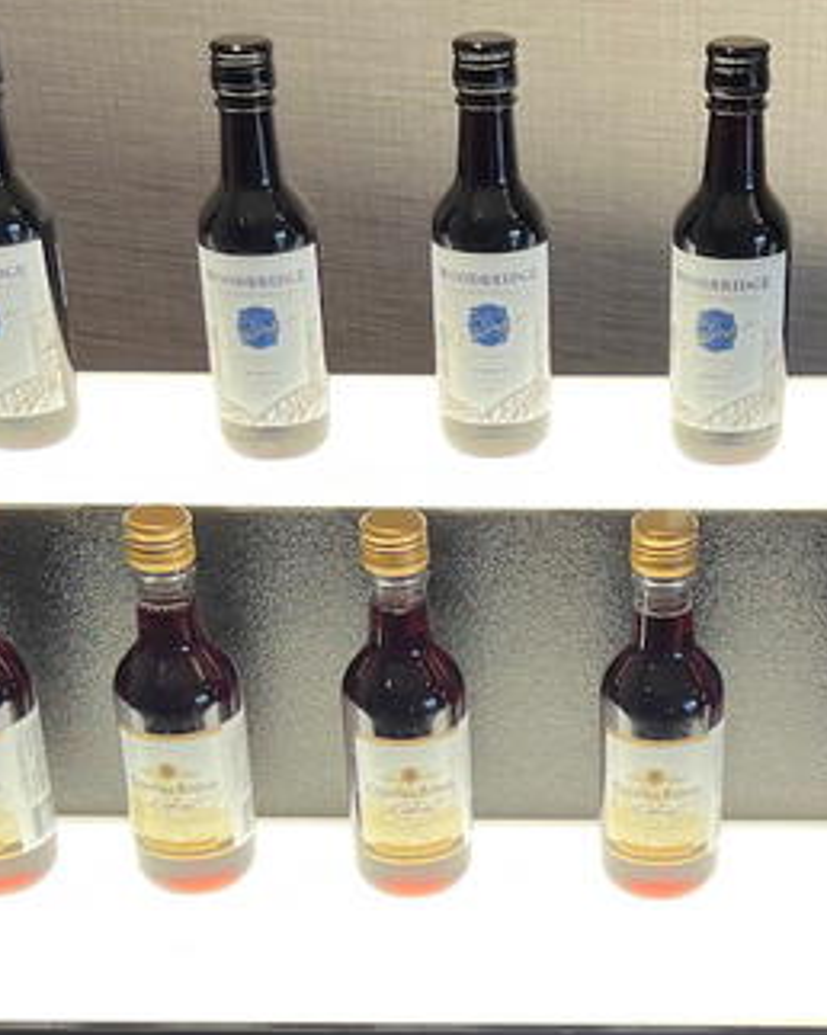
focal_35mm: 66
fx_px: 2021
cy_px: 944
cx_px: 696
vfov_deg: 27.6
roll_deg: +0.9
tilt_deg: -35.0
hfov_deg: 22.7
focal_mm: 5.7
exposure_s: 1/120
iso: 50
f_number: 1.5
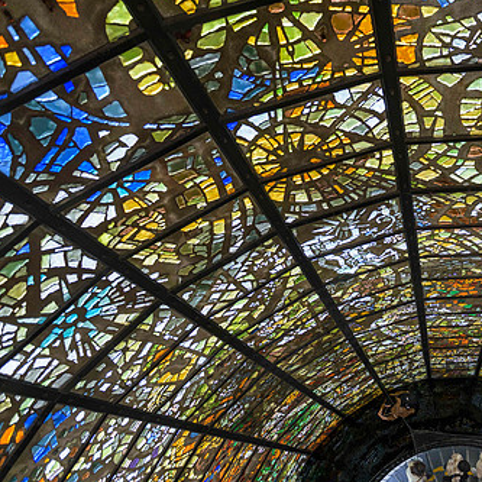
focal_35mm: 40
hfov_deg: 39.8
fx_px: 630
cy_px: 238
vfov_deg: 41.9
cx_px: 399
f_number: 4
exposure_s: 1/60
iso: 450
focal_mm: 27
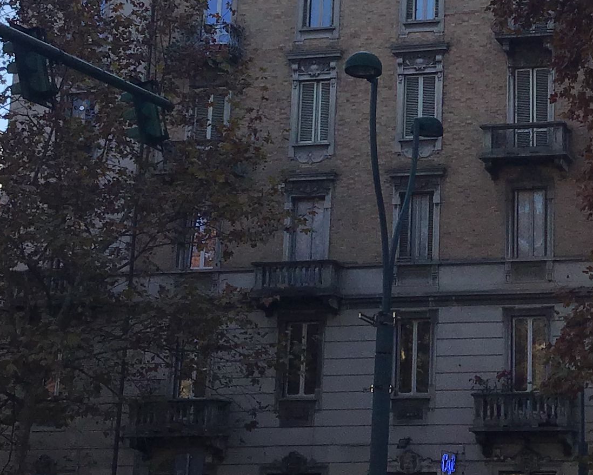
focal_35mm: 90
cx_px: 557
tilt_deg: +16.5
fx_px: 1580
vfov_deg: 16.9
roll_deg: +0.2
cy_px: 78
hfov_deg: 20.7
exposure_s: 1/895
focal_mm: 3.3
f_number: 2.4
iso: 25
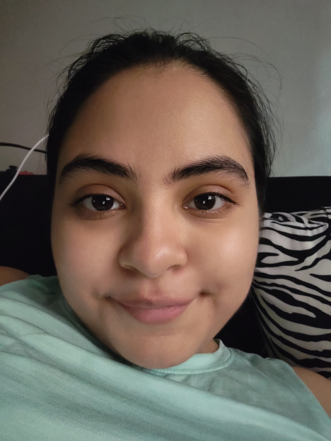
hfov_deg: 46.8
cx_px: 166
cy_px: 220
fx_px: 382
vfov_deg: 59.9
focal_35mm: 30
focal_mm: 3.58
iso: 2577
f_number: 2.45
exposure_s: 1/14
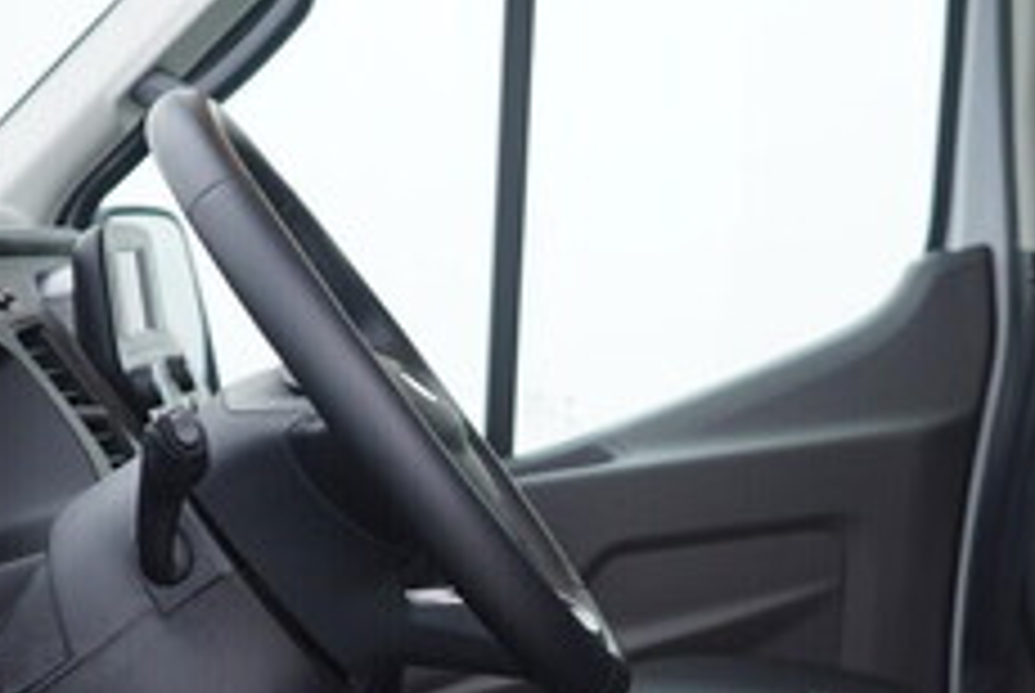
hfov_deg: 23.5
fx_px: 2476
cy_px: 610
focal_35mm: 86
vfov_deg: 15.8
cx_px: 675
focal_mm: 24
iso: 125
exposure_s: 1/50
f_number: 3.2
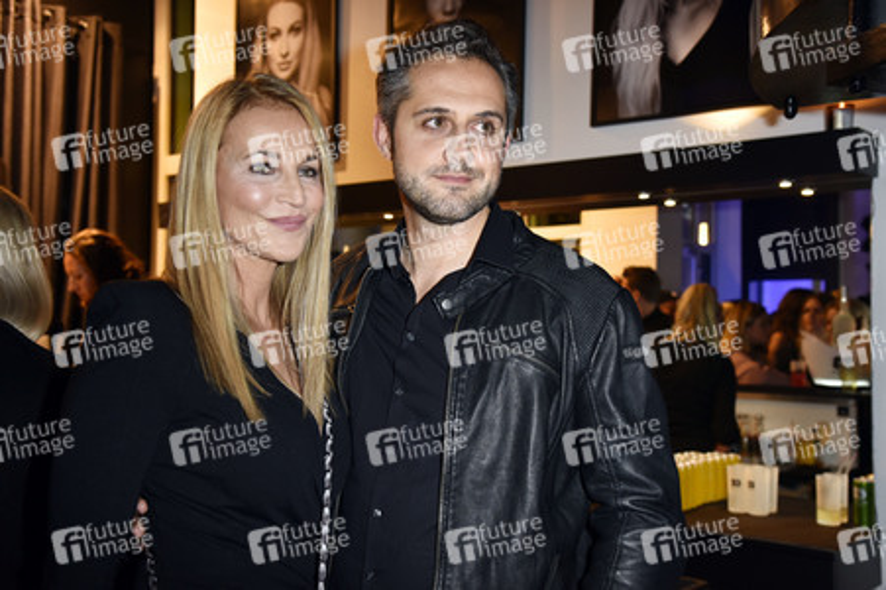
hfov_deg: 44.5
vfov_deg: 30.5
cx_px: 443
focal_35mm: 44
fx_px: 1082
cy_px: 295
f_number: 5
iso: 800
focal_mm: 44
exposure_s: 1/40
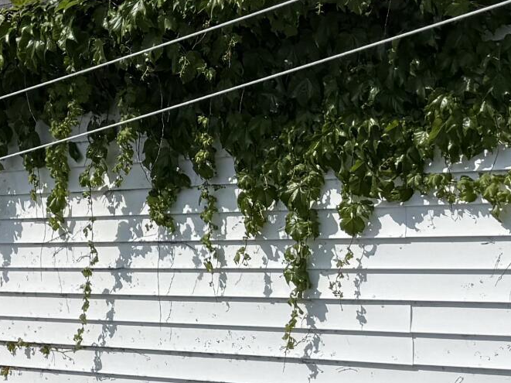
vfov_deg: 13.4
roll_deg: -0.7
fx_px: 1608
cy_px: 19
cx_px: -538
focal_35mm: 109
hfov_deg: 14.6
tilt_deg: +9.0
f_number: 1.78
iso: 80
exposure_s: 1/6711
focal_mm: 6.76
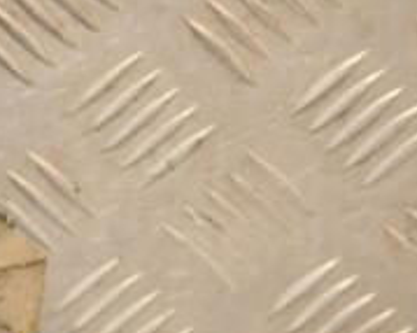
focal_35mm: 354
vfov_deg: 4.4
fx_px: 4361
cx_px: -245
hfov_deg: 5.4
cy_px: 312
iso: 800
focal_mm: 75
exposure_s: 1/200
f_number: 5.6
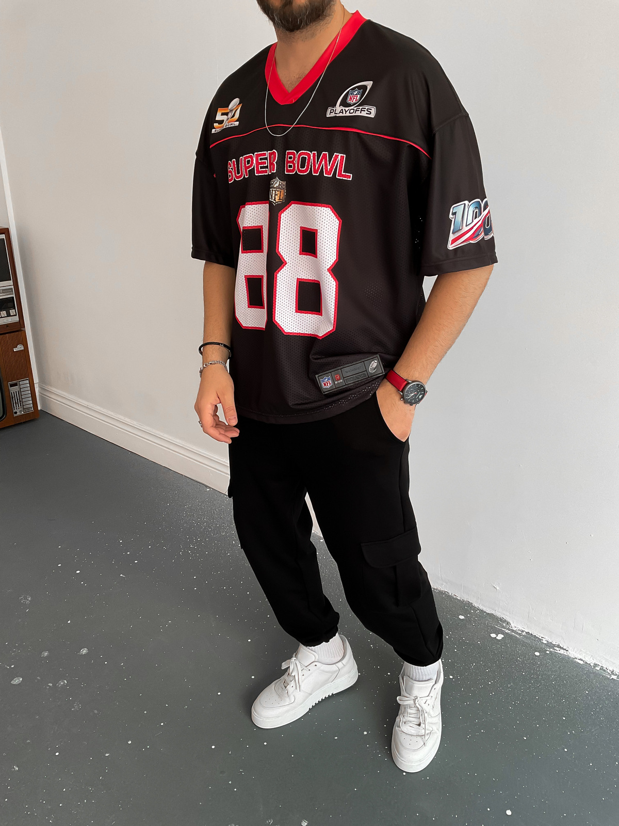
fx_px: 691
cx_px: 310
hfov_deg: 48.2
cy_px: 413
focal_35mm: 29
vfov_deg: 61.7
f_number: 1.8
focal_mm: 3
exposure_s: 1/100
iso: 64
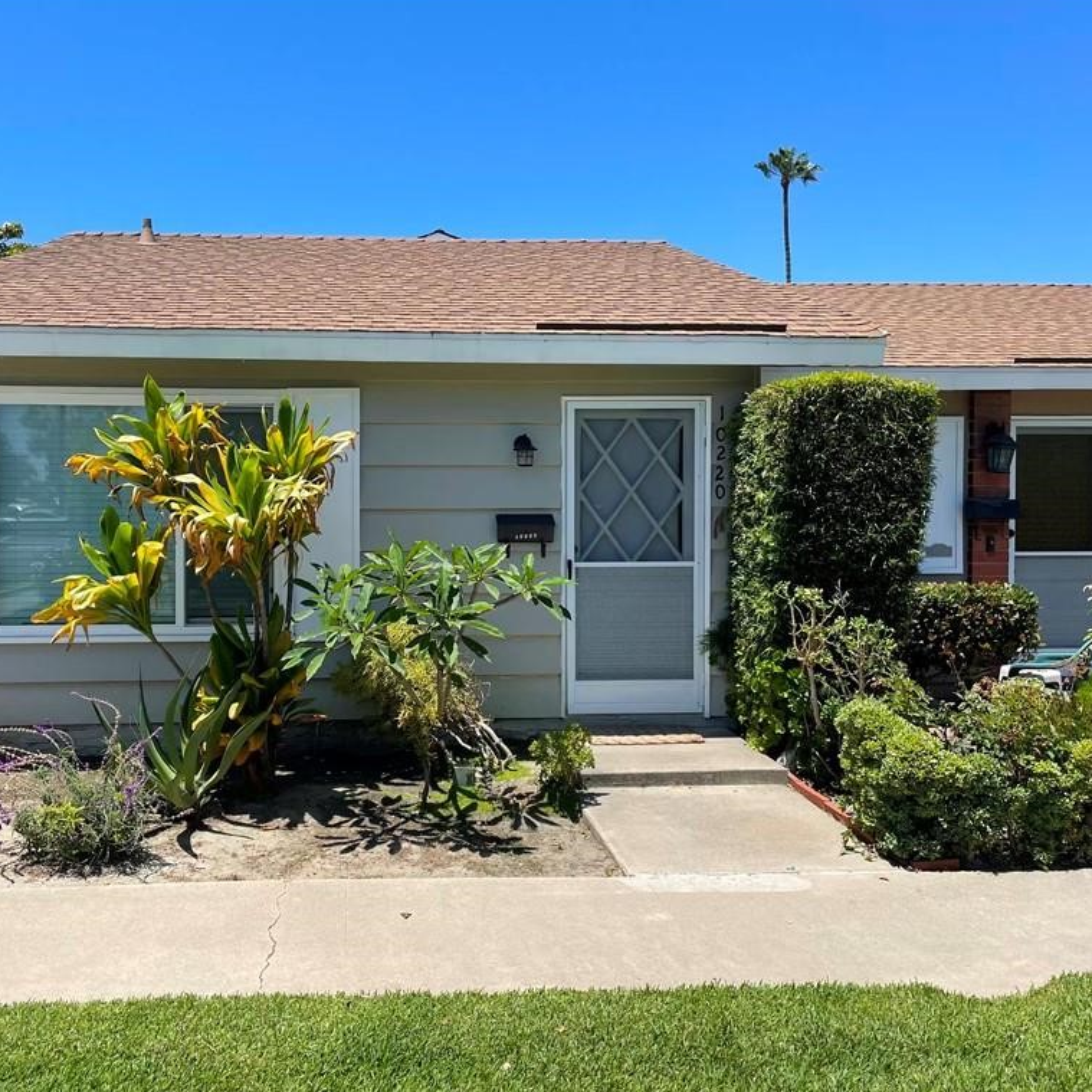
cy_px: 541
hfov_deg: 52.1
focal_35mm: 31
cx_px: 429
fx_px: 1106
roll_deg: +0.6
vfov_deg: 52.5
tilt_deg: -0.6
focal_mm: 4.2
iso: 32
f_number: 1.6
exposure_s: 1/3040
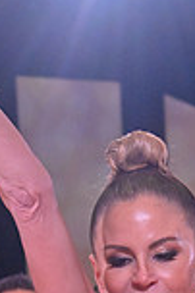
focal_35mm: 363
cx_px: 208
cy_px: 472
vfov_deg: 5.6
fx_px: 2956
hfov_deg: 3.8
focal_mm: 95
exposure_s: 1/400
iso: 4000
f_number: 6.3
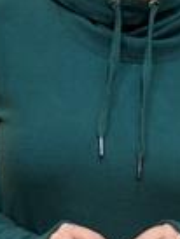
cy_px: 133
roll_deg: -2.1
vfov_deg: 13.6
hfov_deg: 10.2
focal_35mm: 145
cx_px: 108
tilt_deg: -8.2
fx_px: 1004
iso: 80
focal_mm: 6.76
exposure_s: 1/100
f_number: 1.78
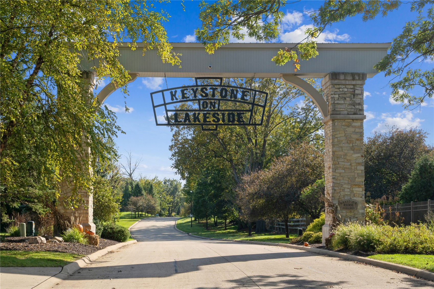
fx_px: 627
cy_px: 144
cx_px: 217
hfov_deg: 38.2
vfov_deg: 26.0
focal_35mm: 52
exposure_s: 1/125
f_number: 9
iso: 100
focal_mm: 35
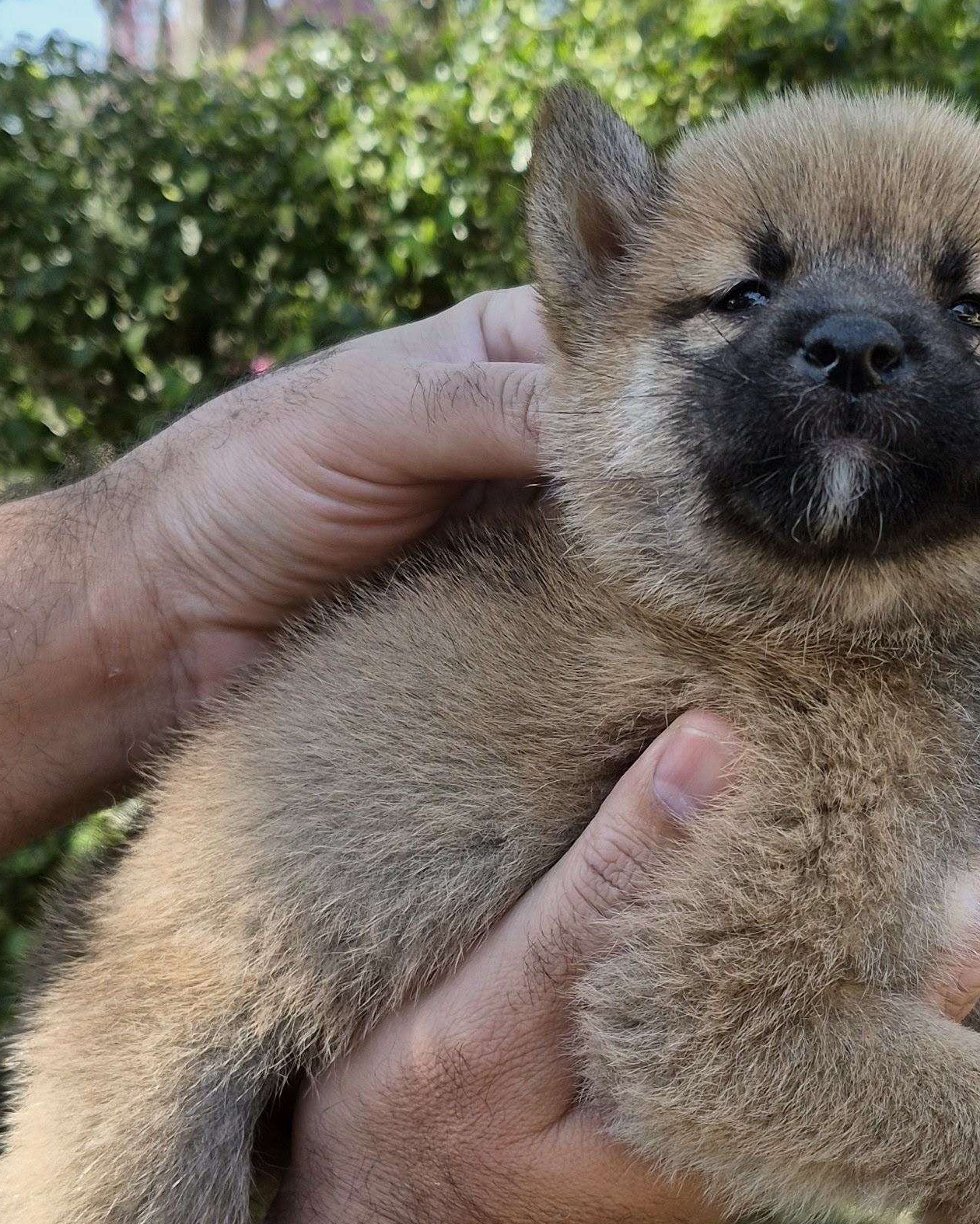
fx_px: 2067
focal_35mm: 57
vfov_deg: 32.9
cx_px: 728
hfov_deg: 26.4
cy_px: 755
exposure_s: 1/321
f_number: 1.8
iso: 25
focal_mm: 5.4
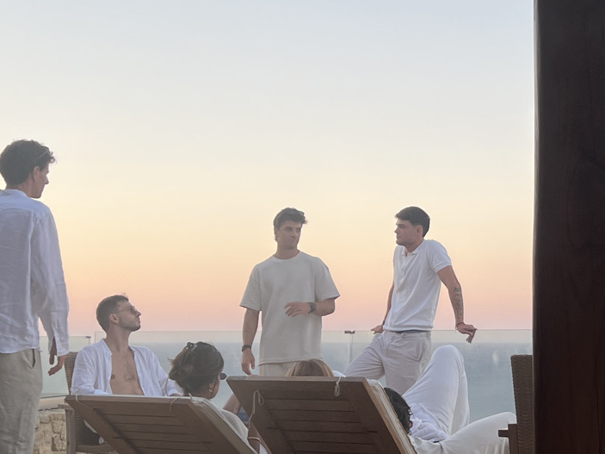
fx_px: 1293
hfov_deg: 25.8
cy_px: 207
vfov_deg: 19.9
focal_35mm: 74
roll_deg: +0.8
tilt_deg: +5.7
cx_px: 501
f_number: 1.5
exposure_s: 1/231
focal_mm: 5.7
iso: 40
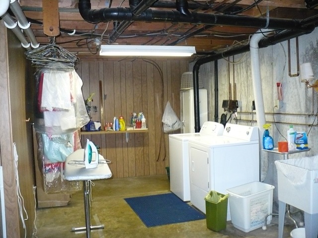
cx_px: 159
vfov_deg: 38.7
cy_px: 119
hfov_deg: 50.1
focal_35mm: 37
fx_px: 340
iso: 500
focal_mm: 6.1
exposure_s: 1/30
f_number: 2.8
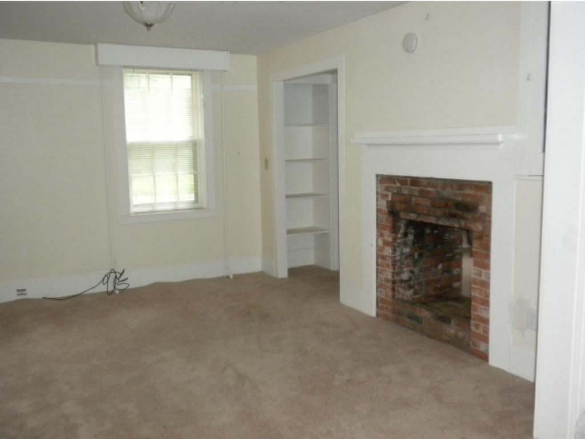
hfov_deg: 50.1
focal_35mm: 37
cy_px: 220
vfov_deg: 38.7
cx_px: 292
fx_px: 626
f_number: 3.5
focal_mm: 6.6
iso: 400
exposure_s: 1/30
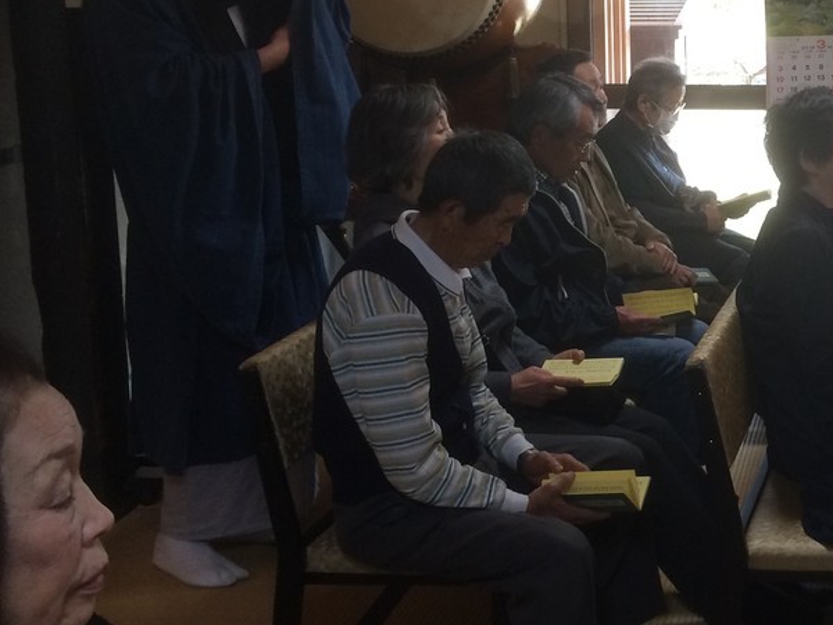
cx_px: 789
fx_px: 1396
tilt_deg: -11.7
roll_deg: -1.1
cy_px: 197
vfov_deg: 25.1
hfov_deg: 31.3
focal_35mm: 58
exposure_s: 1/33
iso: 64
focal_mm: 4.15
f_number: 2.2
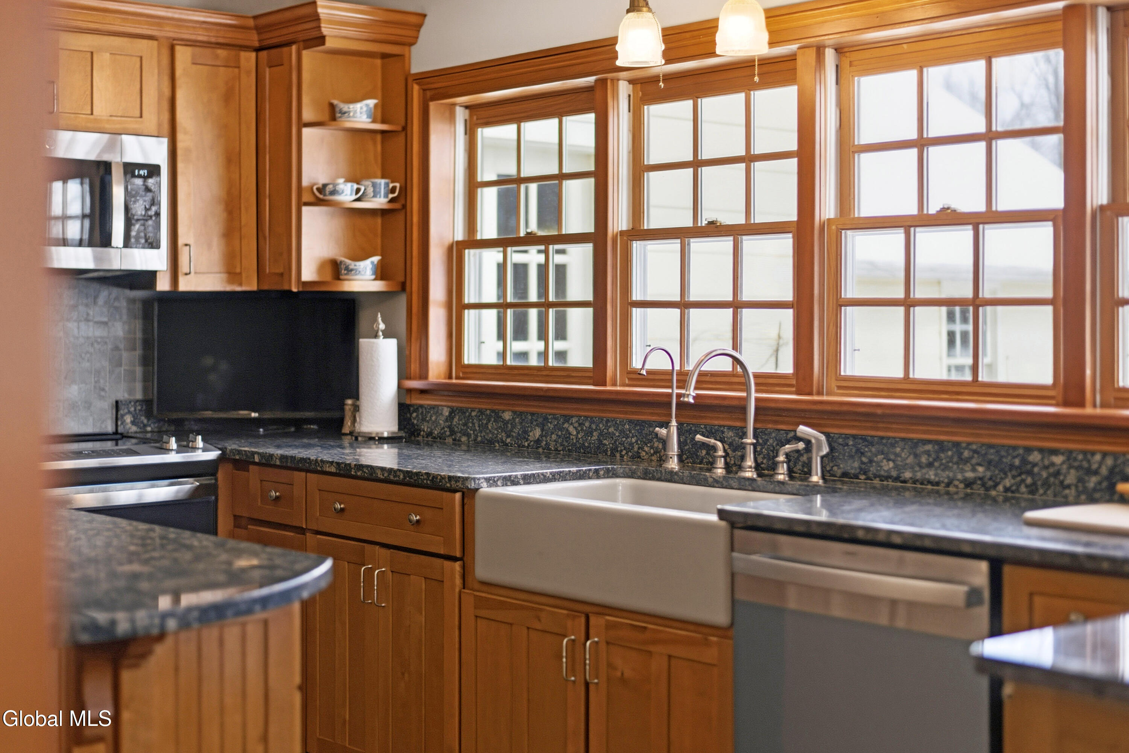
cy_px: 376
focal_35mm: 50
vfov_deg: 27.0
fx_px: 1568
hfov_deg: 39.6
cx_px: 564
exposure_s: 1/1600
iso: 125
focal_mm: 50
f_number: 1.8
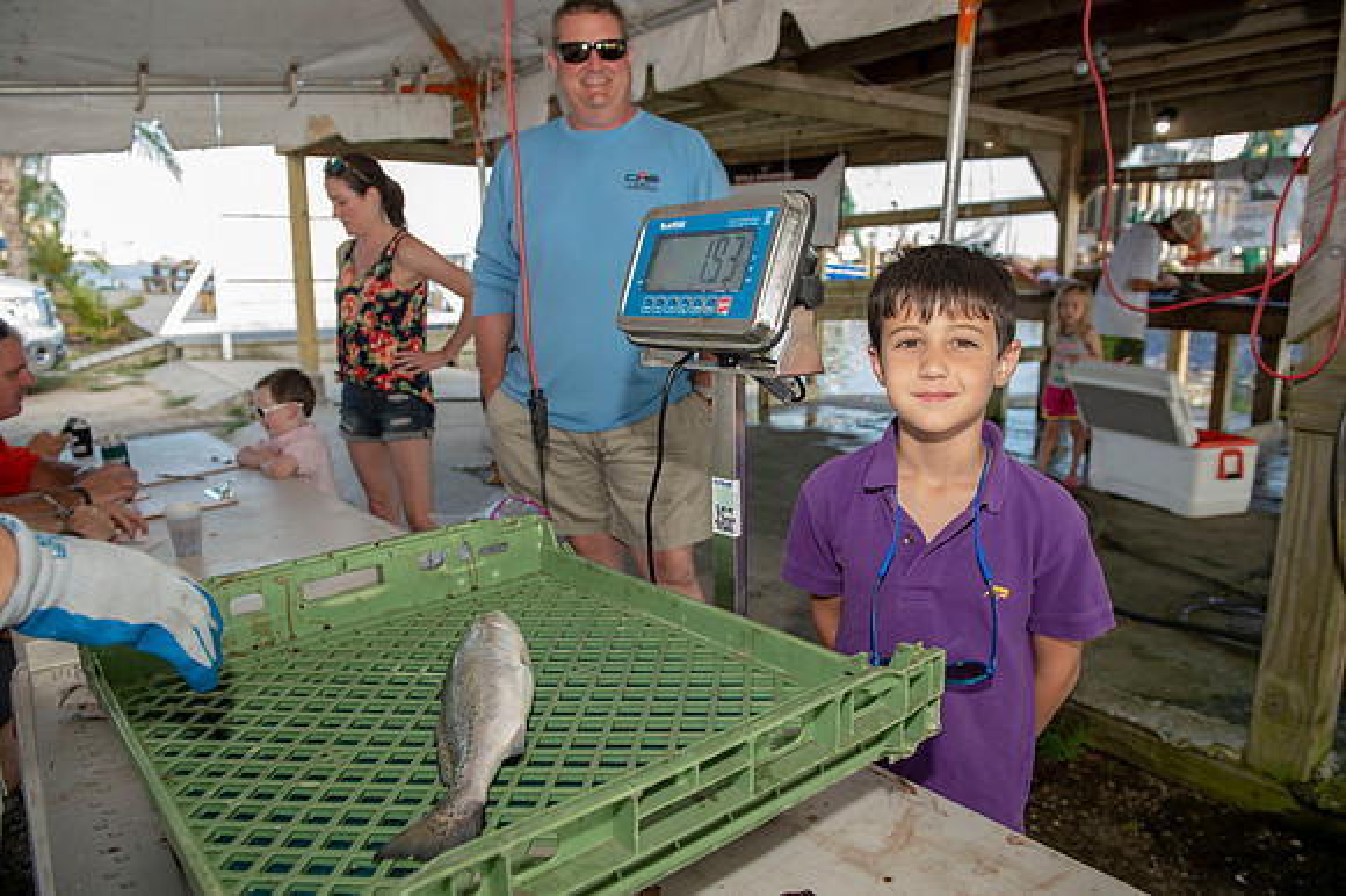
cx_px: 673
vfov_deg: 49.5
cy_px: 448
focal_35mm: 26
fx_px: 972
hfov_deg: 69.4
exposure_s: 1/60
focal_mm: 26
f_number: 5
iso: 50
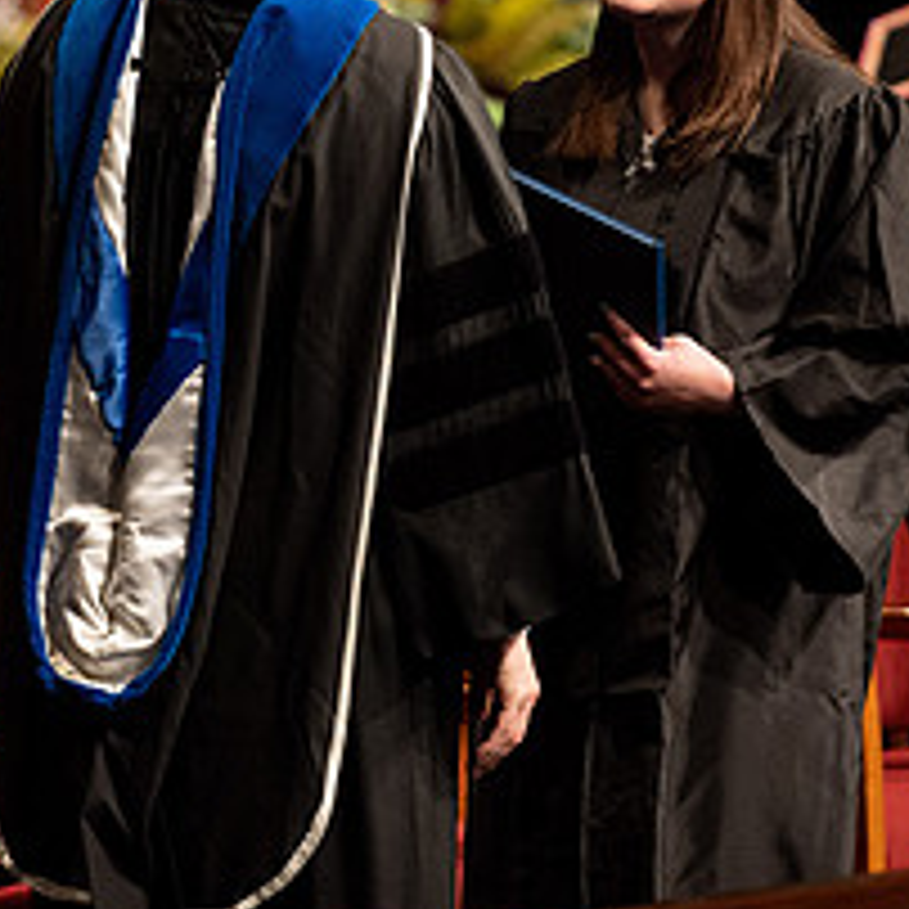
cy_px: 227
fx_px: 16251
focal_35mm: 547
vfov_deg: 3.2
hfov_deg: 3.2
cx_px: 51
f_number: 2.8
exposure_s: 1/200
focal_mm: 200
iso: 1250
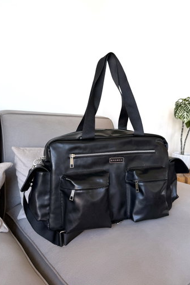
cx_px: 105
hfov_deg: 49.4
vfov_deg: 69.4
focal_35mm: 26
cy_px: 138
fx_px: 206
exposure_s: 1/121
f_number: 1.78
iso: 80
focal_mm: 6.76
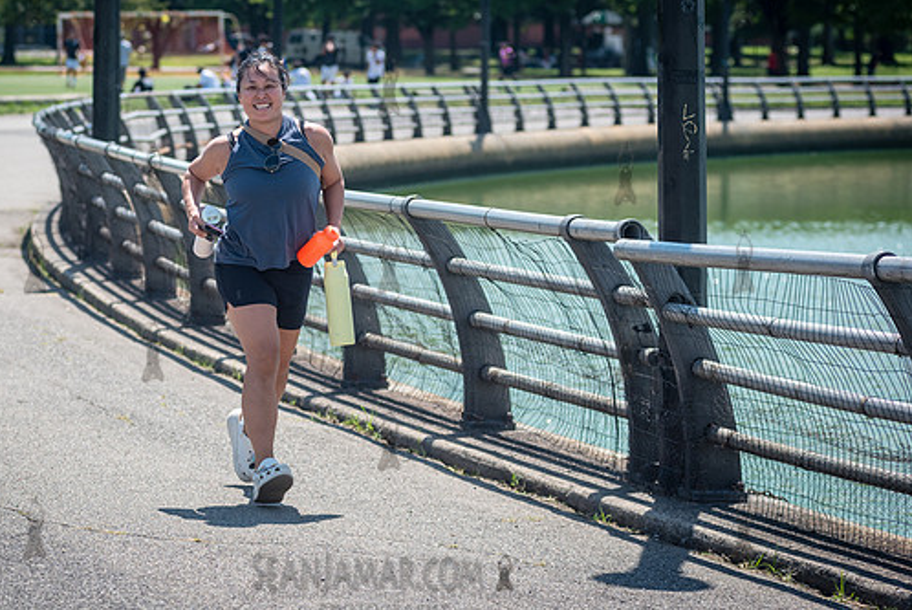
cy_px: 267
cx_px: 263
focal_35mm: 151
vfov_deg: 9.1
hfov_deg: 13.6
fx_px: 3829
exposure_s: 1/1600
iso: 200
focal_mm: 105
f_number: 4
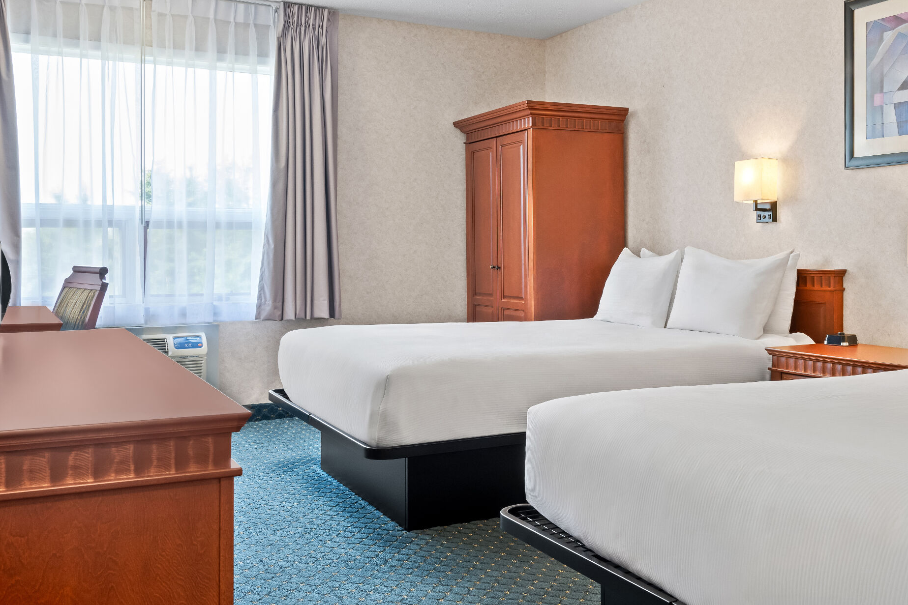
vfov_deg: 34.1
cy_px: 231
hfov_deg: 48.7
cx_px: 607
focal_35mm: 39
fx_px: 984
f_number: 11
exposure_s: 1/1.25
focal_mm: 24
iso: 400
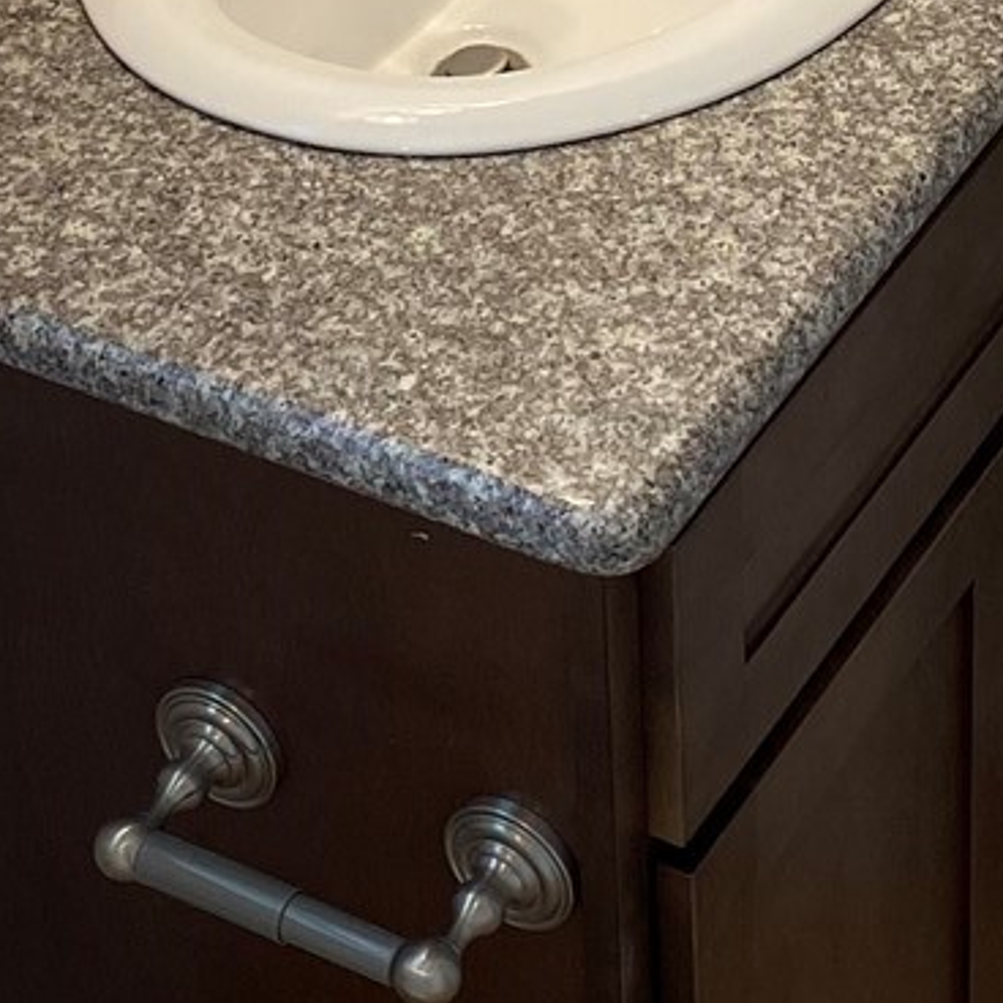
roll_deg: +1.1
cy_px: -341
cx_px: 630
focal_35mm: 128
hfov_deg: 13.6
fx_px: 4196
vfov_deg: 13.1
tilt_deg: -29.0
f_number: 1.8
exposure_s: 1/120
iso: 32
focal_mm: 4.25
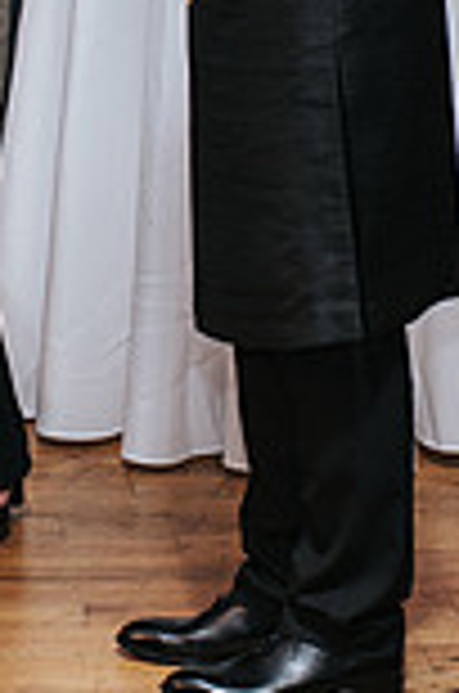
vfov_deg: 12.2
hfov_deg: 8.1
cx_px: 3
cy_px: 56
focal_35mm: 167
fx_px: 3208
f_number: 3.2
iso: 800
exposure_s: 1/200
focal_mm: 35
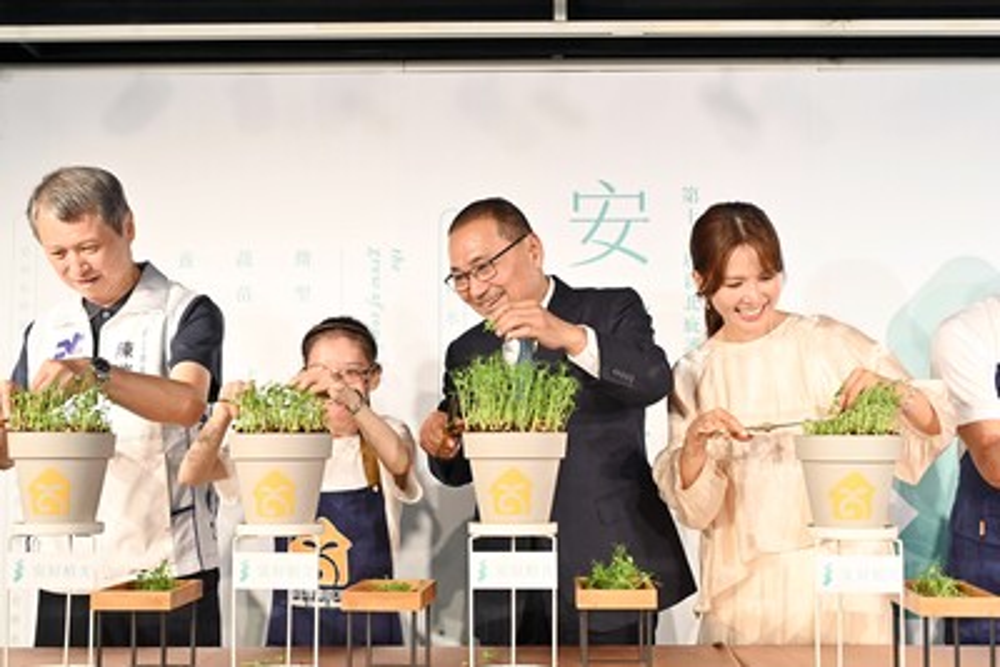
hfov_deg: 41.9
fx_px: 1306
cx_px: 500
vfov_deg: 28.7
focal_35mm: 47
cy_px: 334
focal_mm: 47
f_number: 4
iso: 1000
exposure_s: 1/125
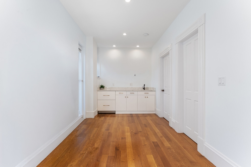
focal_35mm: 17
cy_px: 84
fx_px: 116
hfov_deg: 94.6
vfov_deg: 71.7
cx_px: 126
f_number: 10
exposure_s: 1/15
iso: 1600
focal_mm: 16.6
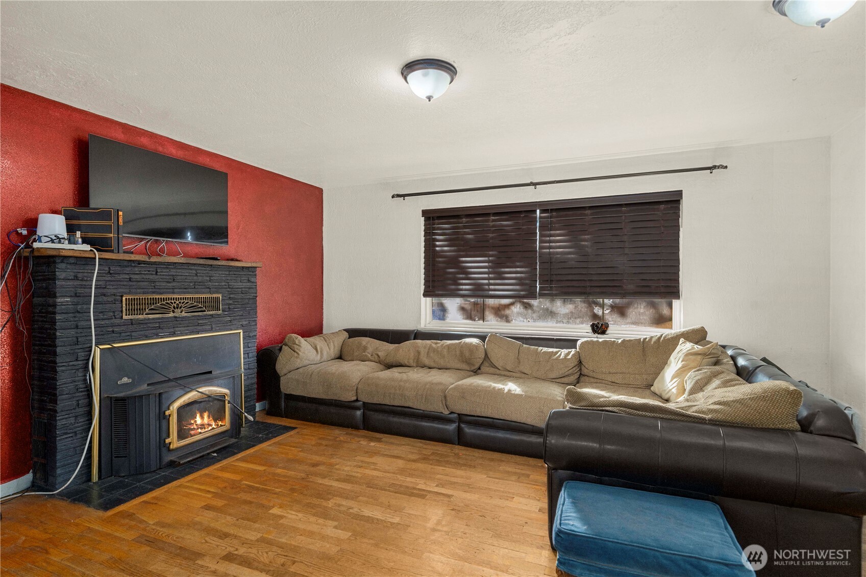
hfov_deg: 93.3
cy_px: 288
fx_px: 409
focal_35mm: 17
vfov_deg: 70.4
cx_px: 433
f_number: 6.7
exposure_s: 1/20
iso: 1000
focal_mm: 17
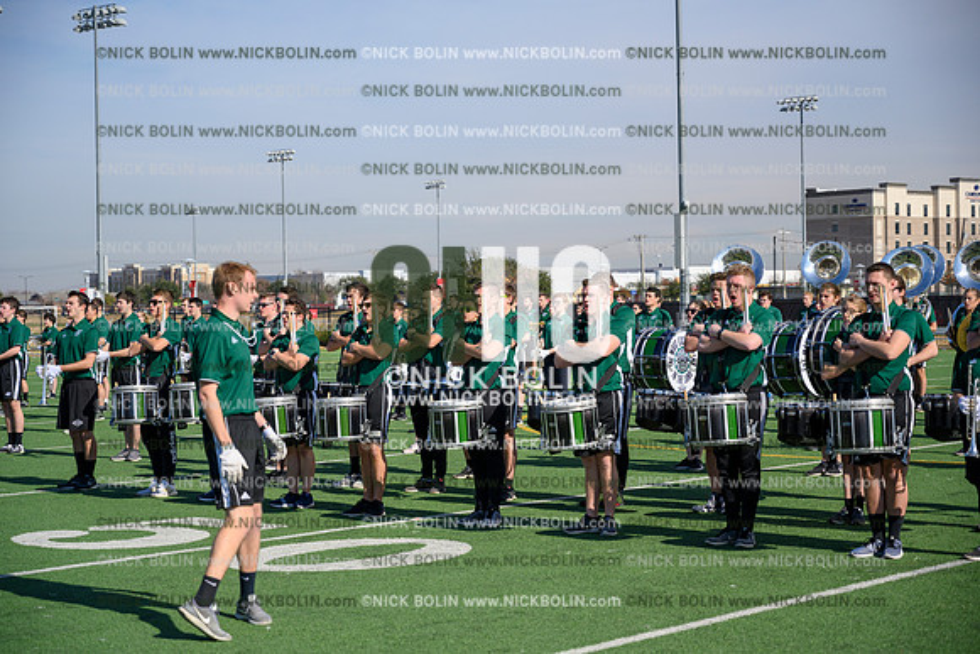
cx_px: 490
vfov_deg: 20.6
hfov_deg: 30.5
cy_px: 327
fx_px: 1797
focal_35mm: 66
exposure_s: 1/2500
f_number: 4
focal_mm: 66
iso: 125
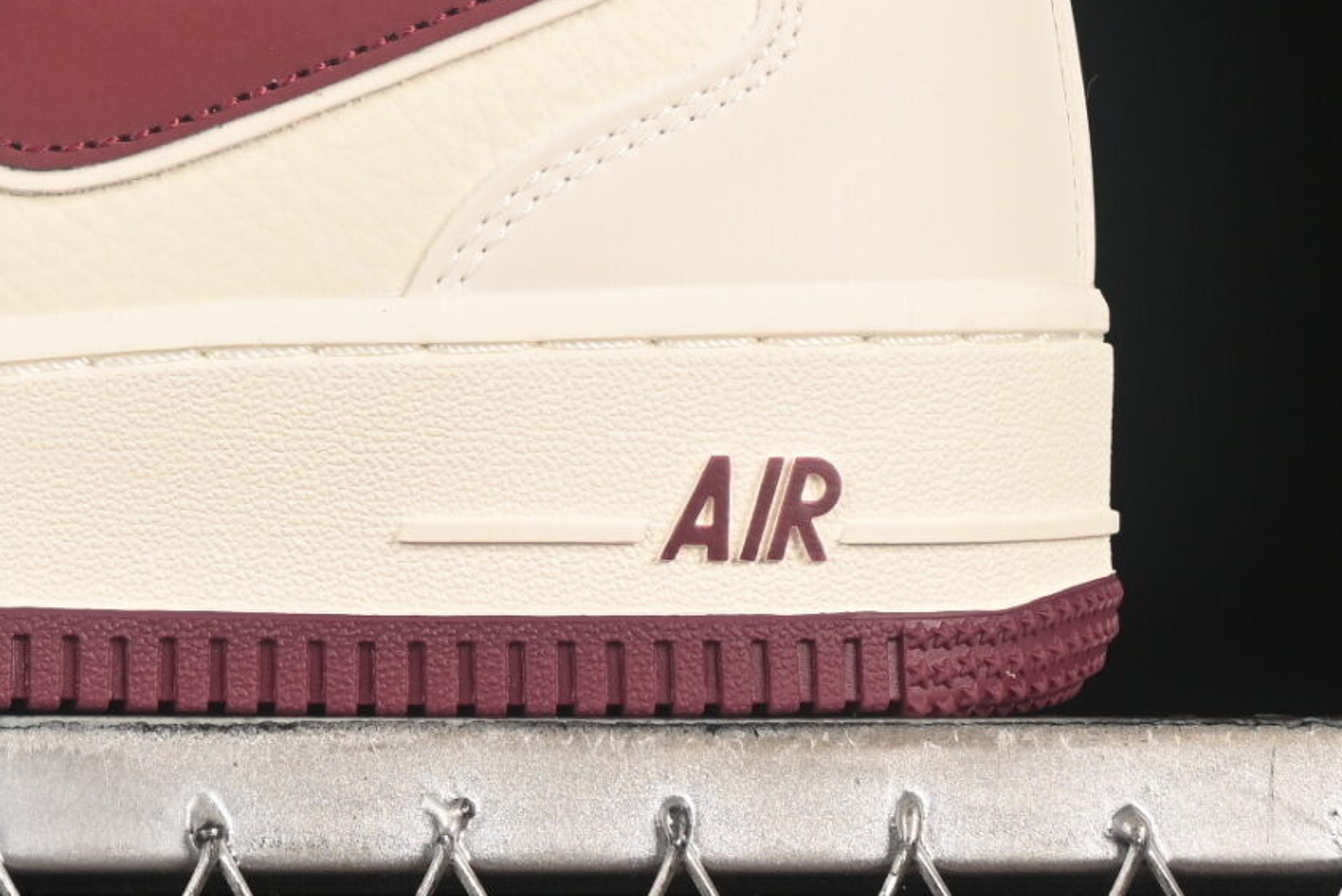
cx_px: -279
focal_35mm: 228
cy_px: -125
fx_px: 8502
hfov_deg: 8.9
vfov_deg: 6.0
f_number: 8
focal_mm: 50
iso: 160
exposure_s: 1/80
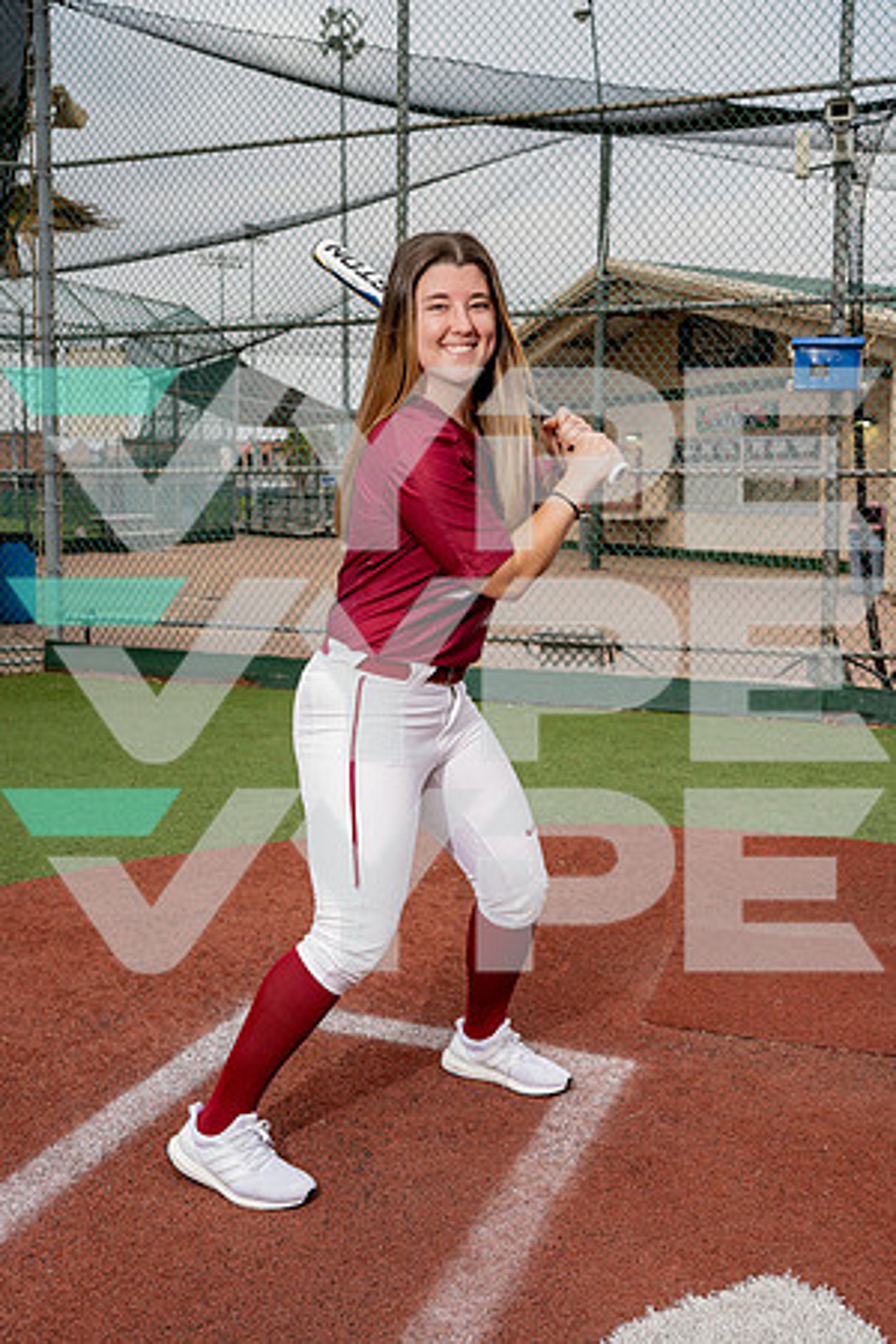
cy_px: 672
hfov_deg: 37.9
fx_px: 1307
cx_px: 448
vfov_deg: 54.4
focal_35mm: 35
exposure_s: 1/250
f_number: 5.6
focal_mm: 35
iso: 80
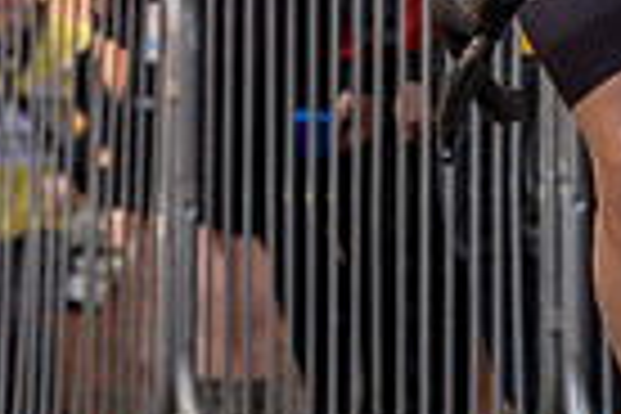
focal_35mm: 505
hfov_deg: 4.1
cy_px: -824
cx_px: 735
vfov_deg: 2.7
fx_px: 8711
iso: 400
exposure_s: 1/1000
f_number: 5
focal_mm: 70
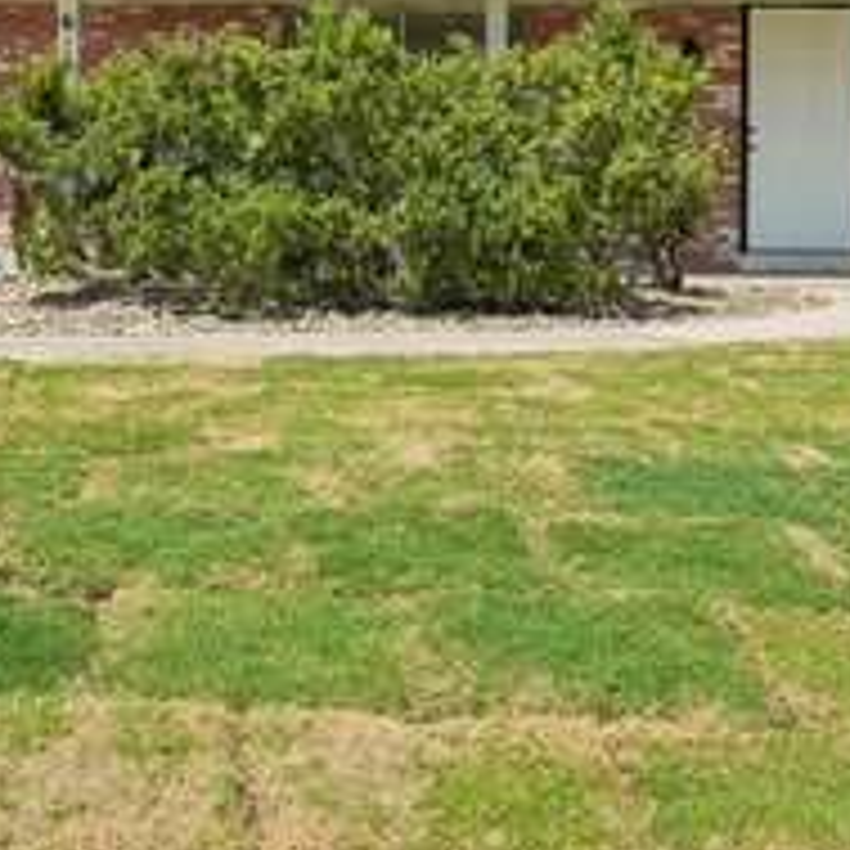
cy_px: 110
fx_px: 1278
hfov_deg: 36.3
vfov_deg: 35.0
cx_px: 261
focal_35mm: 46
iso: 500
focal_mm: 16
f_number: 8
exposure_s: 1/1600
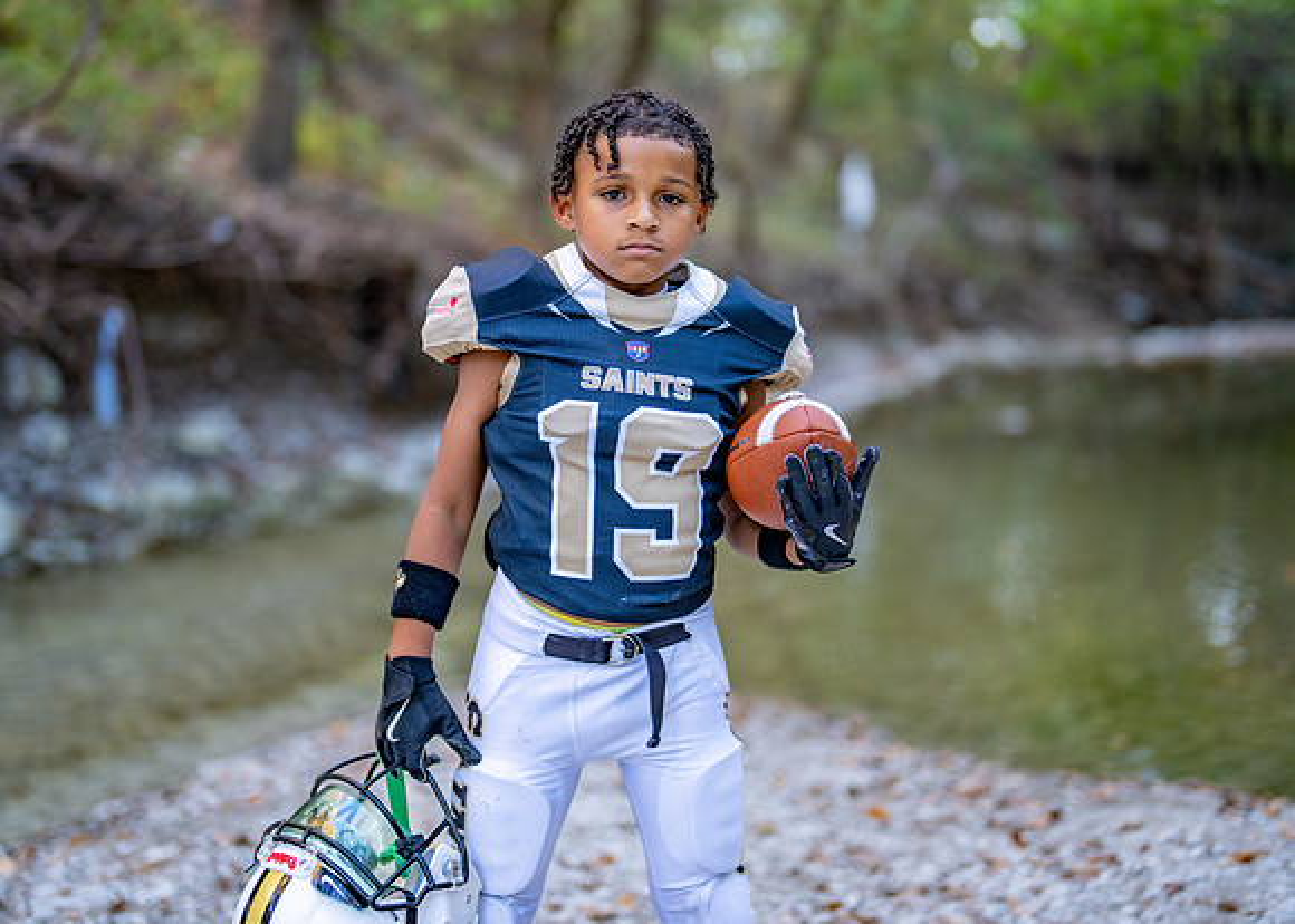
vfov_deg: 25.0
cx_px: 610
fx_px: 2087
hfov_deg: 34.5
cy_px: 431
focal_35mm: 57
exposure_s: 1/500
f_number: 1.2
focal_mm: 50
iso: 500
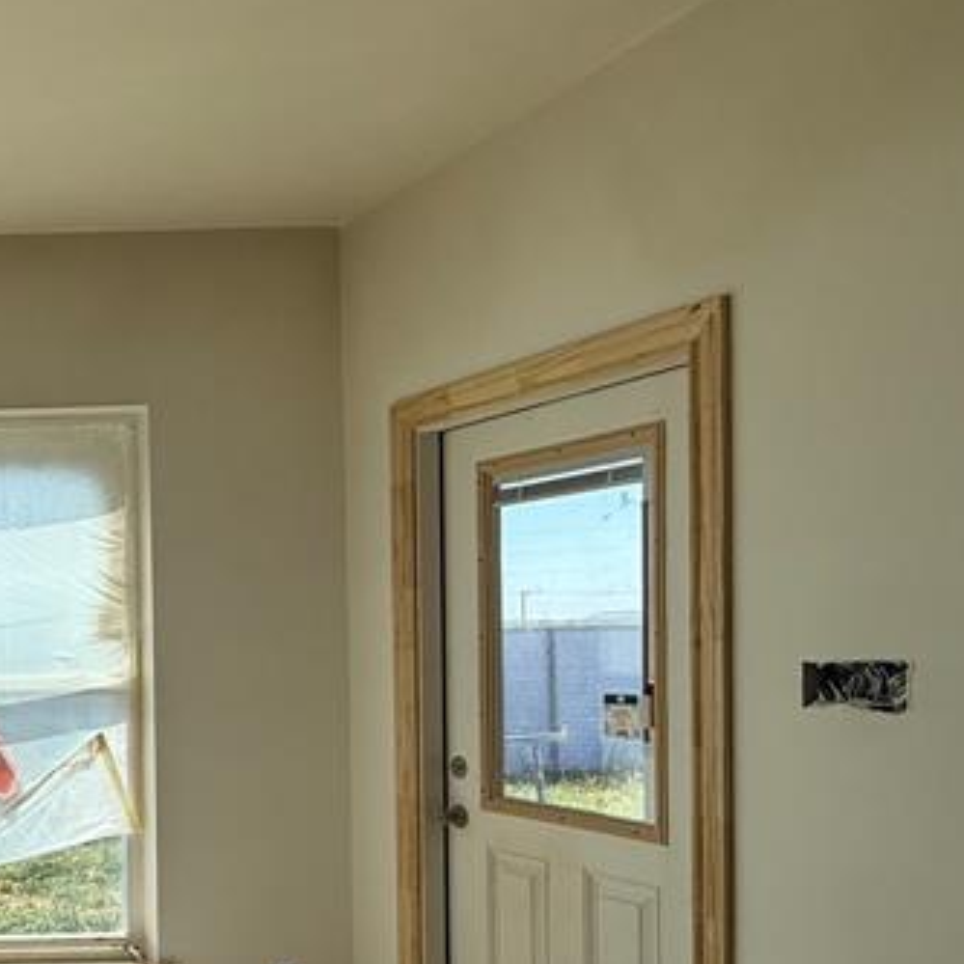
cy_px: 677
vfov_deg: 43.0
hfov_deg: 31.6
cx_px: -342
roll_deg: +1.8
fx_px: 1197
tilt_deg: -0.8
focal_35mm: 38
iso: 50
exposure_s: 1/1189
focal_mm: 2.22
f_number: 2.2
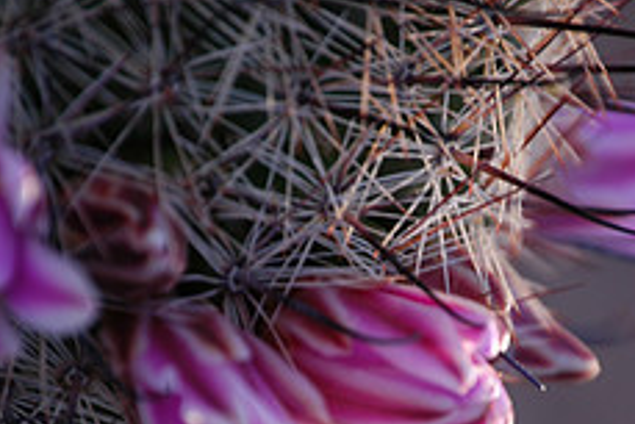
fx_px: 10395
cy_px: 363
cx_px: 384
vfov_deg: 2.3
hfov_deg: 3.5
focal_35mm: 589
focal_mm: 200
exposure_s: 1/160
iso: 200
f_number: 5.6
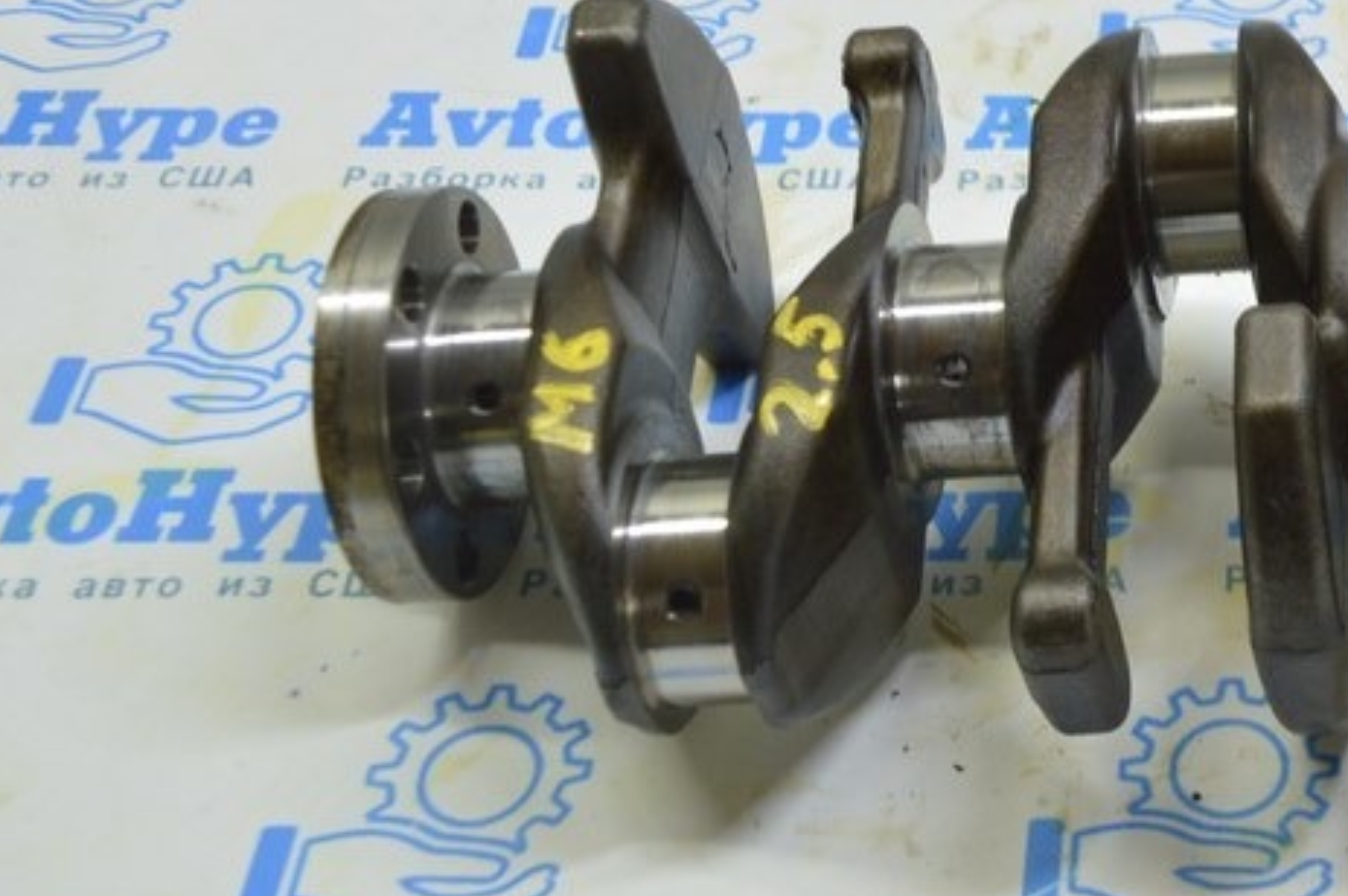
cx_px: 1438
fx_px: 2731
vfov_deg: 18.3
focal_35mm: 73
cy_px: 57
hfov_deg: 25.9
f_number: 5.6
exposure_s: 1/20
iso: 400
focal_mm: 22
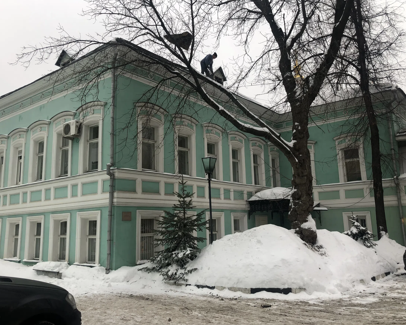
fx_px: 360
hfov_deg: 58.7
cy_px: 161
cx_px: 189
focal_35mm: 30
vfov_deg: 48.5
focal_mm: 4
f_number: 1.8
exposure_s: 1/120
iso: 25
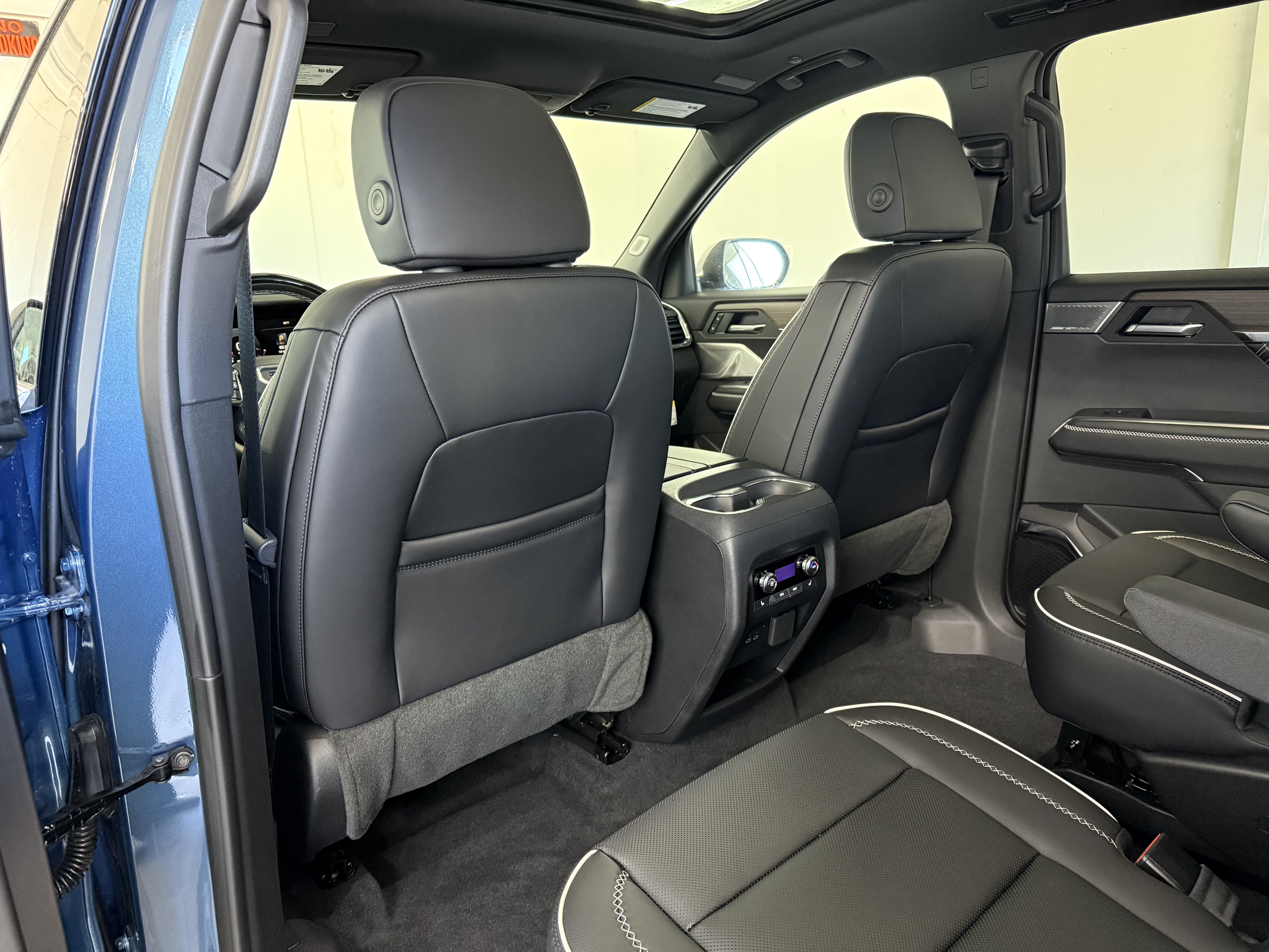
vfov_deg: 56.8
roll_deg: +3.4
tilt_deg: -13.6
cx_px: 634
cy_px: 476
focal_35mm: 24
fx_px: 880
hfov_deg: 71.6
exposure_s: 1/40
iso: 800
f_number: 1.78
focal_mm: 6.76
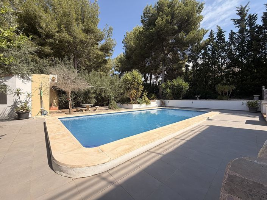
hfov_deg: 102.1
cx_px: 134
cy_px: 100
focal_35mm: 14
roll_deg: +0.2
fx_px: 108
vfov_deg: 85.6
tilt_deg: +0.2
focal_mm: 2.22
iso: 20
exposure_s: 1/928
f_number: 2.2
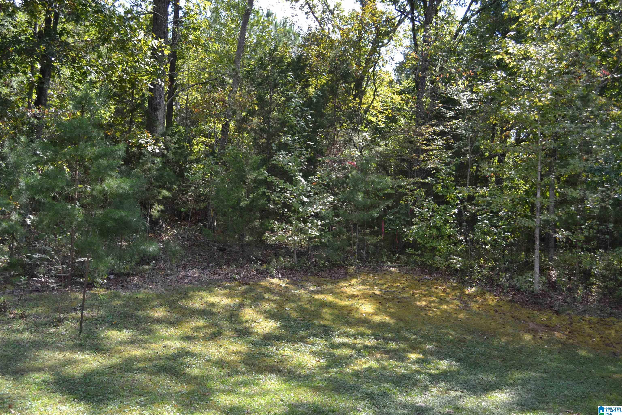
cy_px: 208
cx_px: 311
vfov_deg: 34.2
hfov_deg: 49.6
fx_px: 674
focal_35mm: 39
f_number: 5.6
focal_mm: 26
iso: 160
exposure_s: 1/125
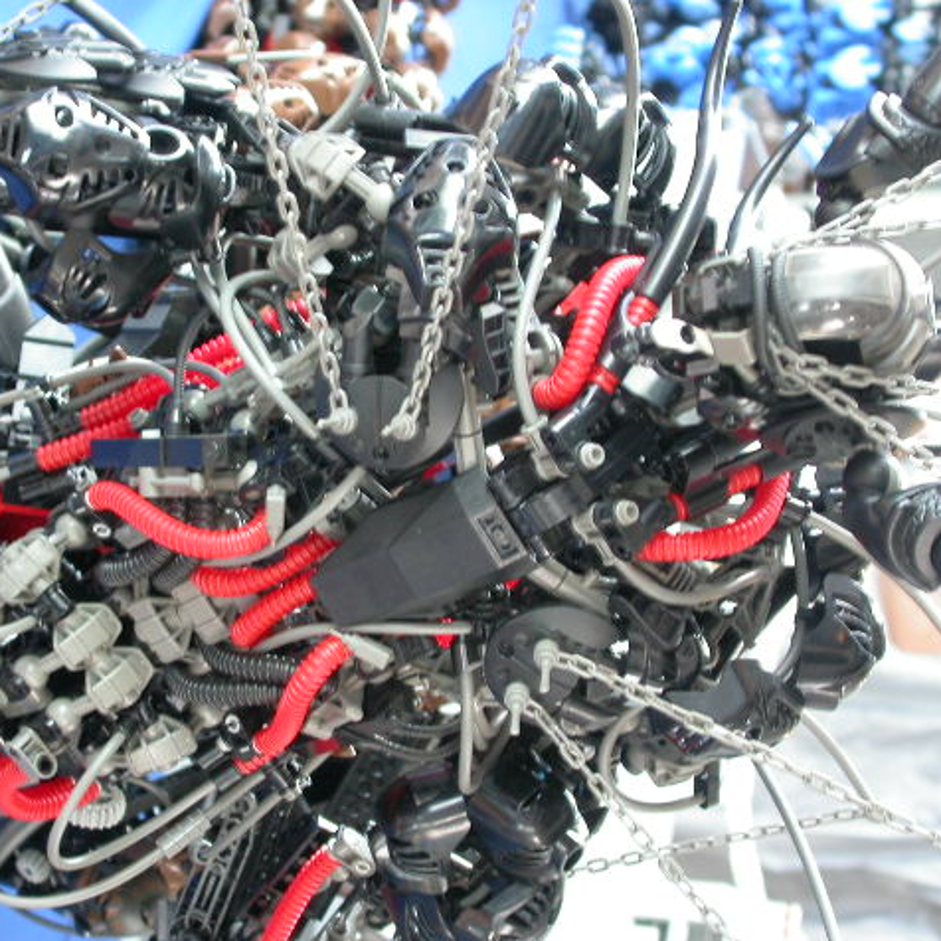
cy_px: 470
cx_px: 310
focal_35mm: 82
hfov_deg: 21.1
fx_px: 2522
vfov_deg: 21.1
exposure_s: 1/5.4
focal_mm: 14.4
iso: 100
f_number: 3.3
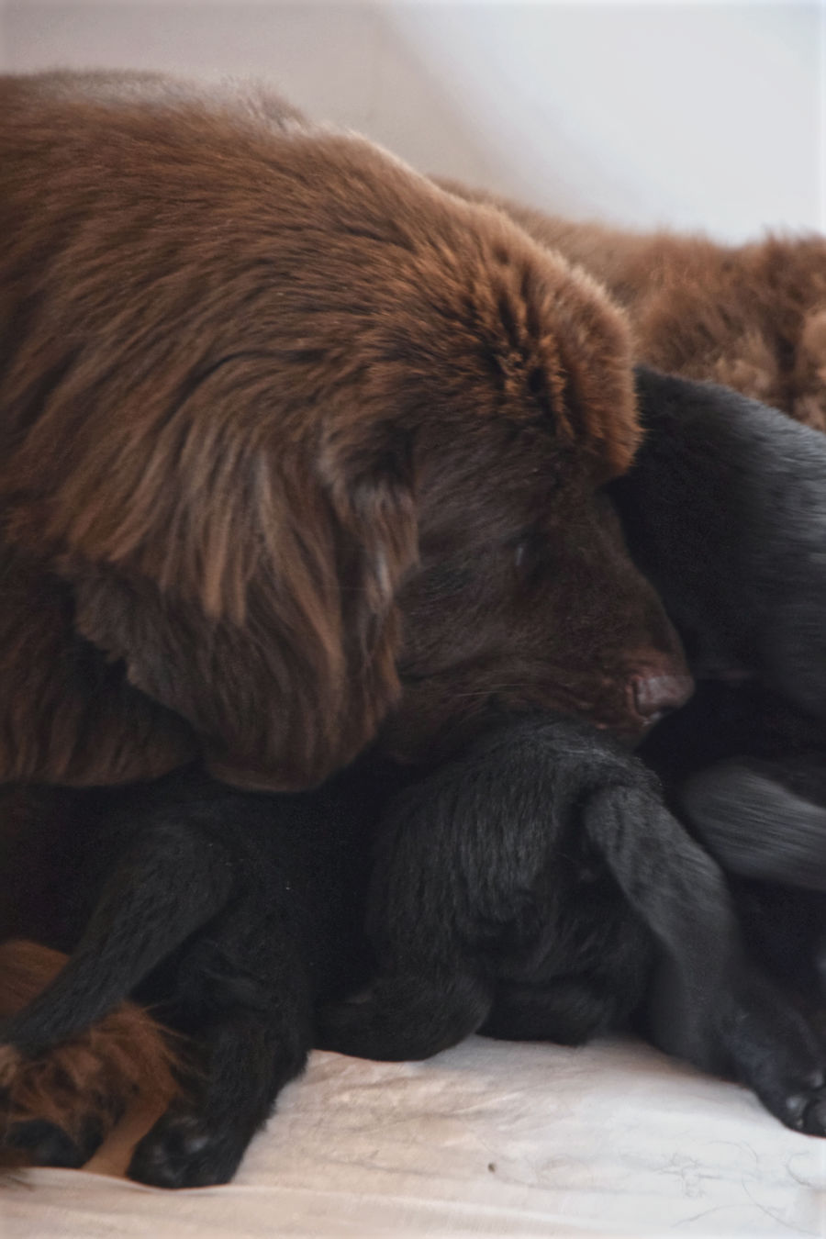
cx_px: 413
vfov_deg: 17.1
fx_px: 4130
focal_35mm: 120
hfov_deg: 11.4
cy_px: 620
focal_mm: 80
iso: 3200
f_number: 4
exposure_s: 1/60
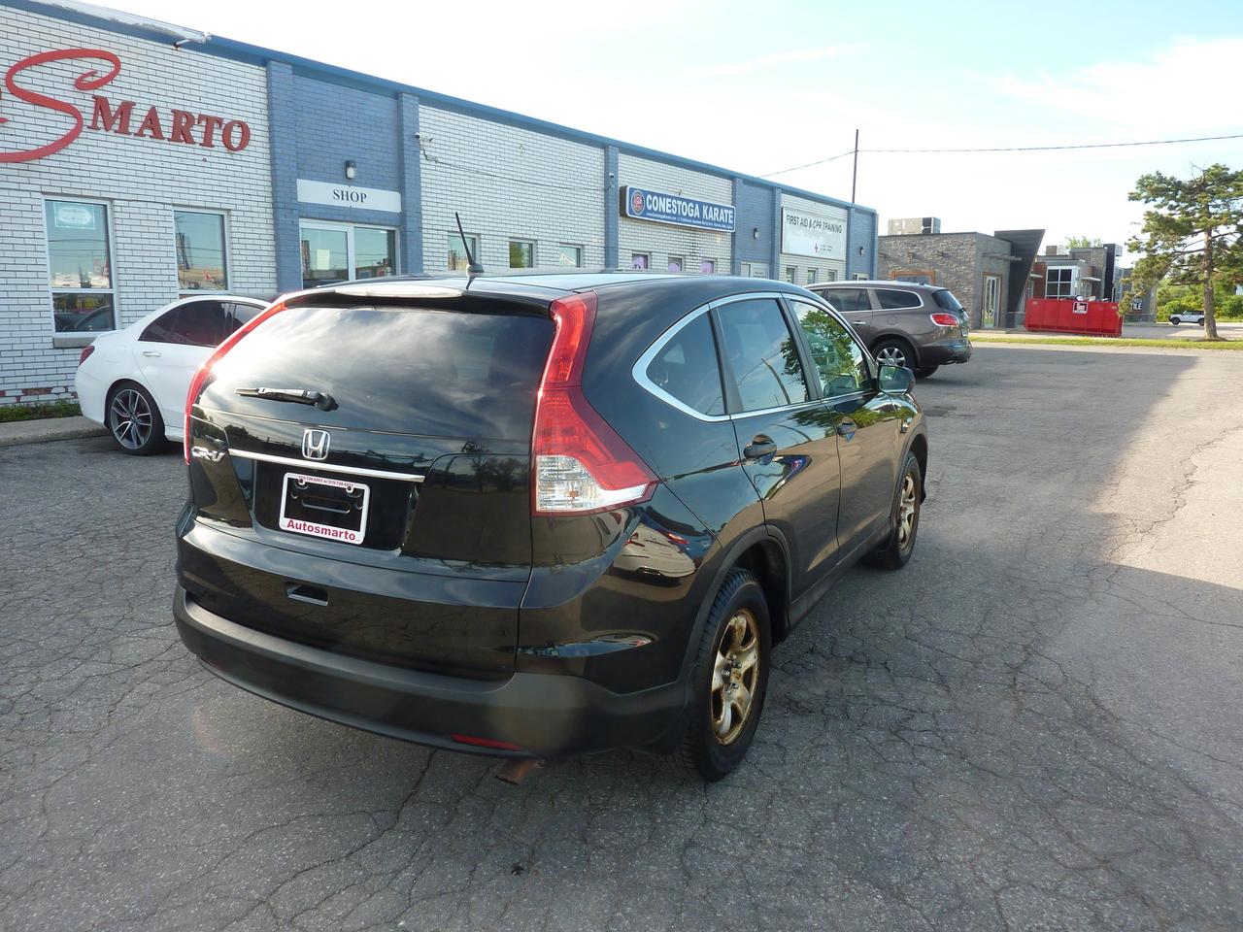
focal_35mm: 25
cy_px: 466
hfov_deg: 69.4
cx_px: 622
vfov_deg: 54.9
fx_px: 898
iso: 80
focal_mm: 4.1
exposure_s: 1/125
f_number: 4
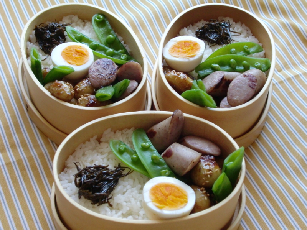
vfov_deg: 22.3
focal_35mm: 66
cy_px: 115
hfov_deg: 29.4
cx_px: 154
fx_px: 585
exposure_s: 1/80
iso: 400
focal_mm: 11.7
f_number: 4.1
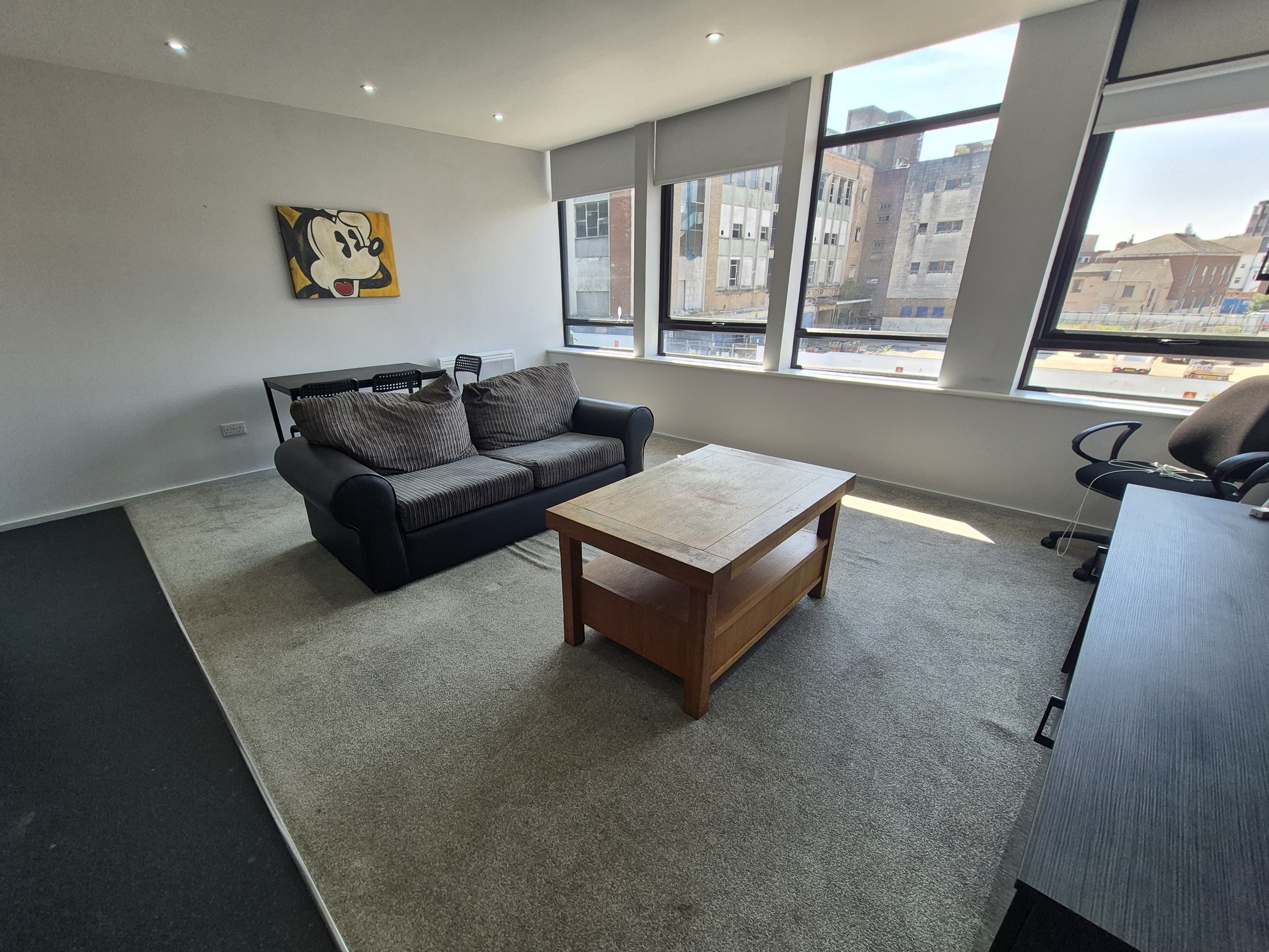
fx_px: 513
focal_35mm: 14
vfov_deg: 85.6
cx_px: 612
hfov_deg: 102.0
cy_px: 507
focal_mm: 1.74
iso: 50
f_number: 2.2
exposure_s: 1/232
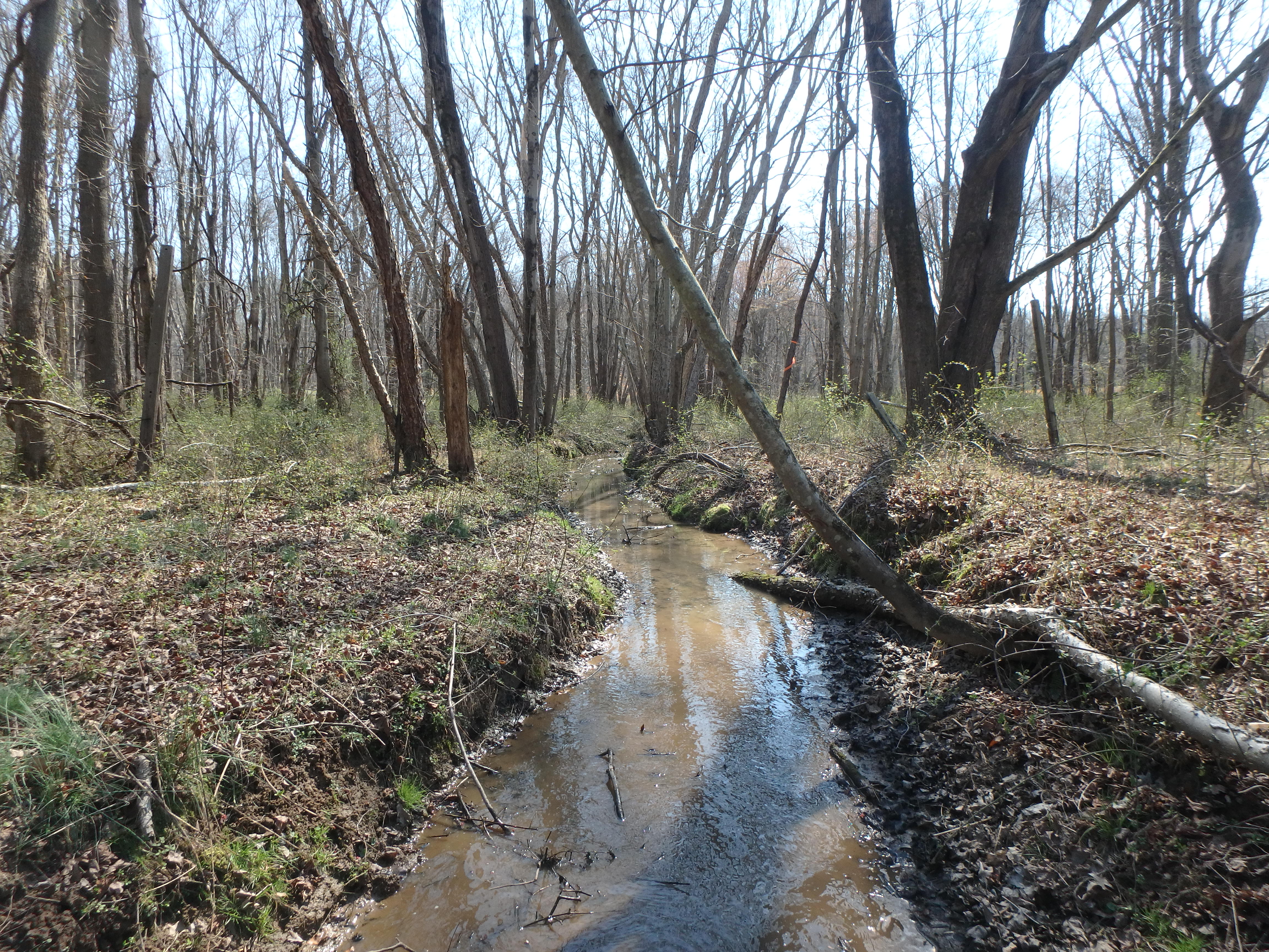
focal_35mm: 21
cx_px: 634
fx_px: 770
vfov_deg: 63.4
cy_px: 476
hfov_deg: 79.0
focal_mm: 3.7
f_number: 3.5
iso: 125
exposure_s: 1/320
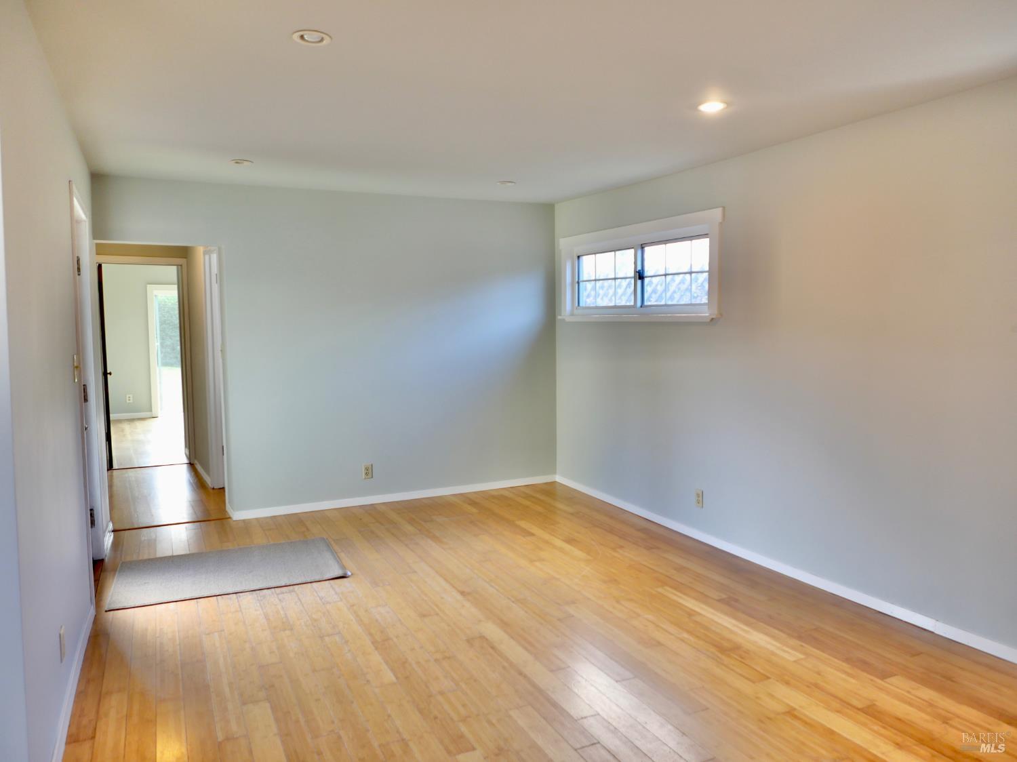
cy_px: 381
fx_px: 705
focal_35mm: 24
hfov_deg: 71.6
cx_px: 508
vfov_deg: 56.8
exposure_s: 1/80
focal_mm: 10.9
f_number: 1.7
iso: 200
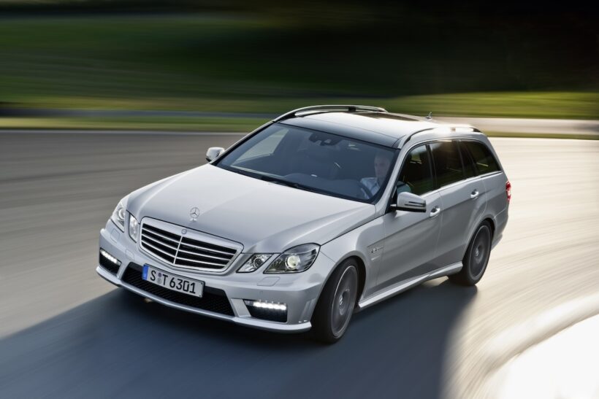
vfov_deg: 19.5
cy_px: 200
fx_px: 1165
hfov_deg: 28.8
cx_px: 300
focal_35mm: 70
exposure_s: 5
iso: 50
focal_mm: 70
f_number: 22
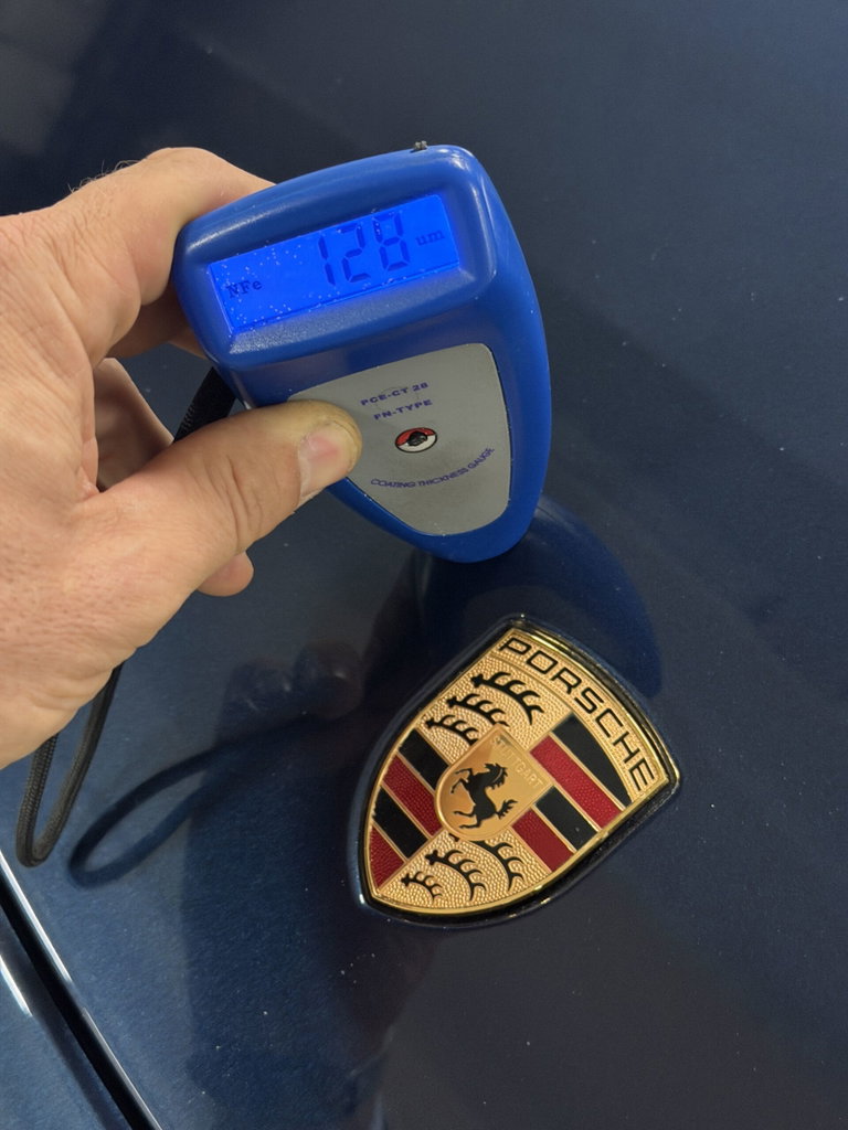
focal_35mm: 48
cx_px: 424
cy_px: 565
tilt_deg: -48.0
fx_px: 1568
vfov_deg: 39.7
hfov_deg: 30.3
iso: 800
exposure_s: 1/25
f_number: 1.78
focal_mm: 6.76
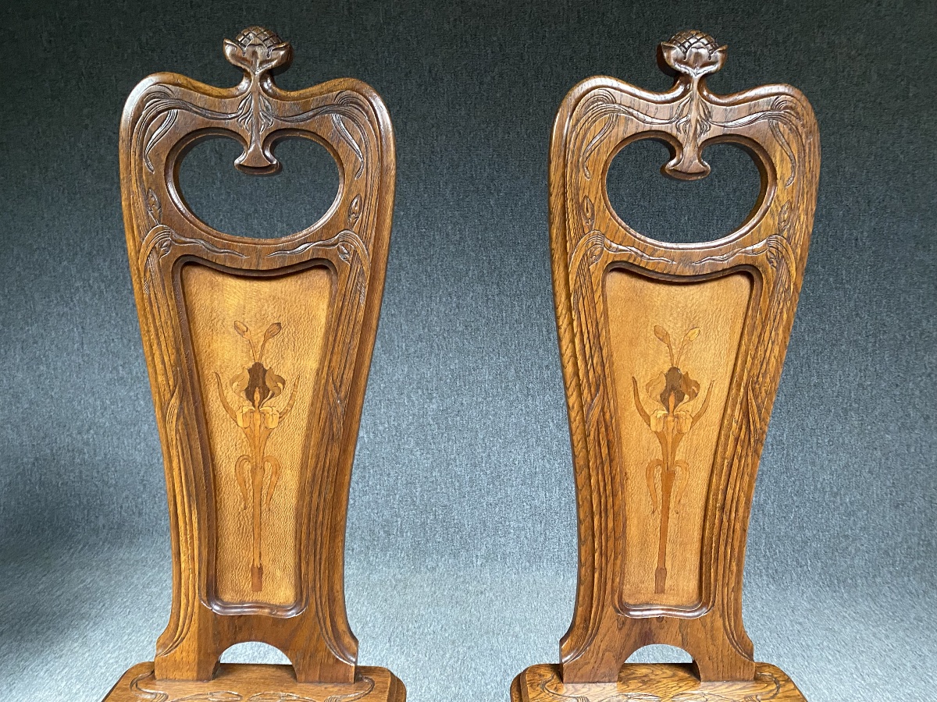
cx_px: 468
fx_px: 704
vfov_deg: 53.1
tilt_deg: -11.9
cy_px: 351
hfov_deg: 67.3
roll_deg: -0.8
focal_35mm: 26
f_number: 1.8
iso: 640
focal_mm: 4.25
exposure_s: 1/37
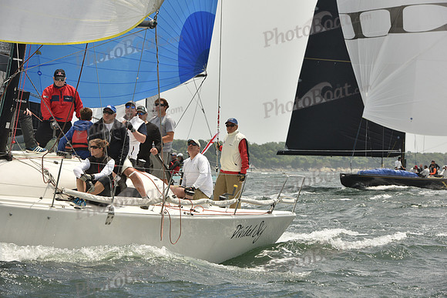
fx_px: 1677
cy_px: 149
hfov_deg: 15.2
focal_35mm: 135
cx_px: 224
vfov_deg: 10.2
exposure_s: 1/1250
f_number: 10
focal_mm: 135
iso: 400
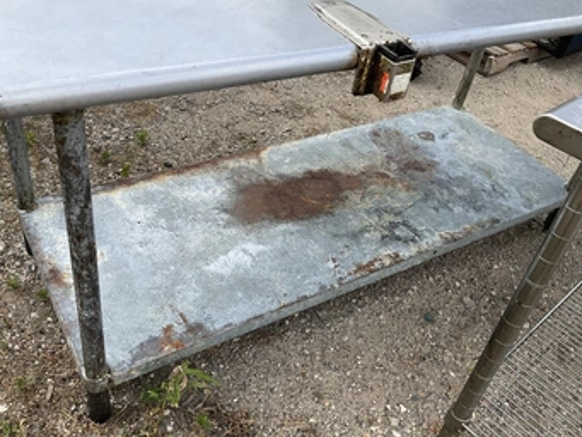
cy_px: 205
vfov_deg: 41.8
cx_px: 288
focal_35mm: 34
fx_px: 572
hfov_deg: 53.9
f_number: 1.8
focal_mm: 3
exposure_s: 1/770
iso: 25
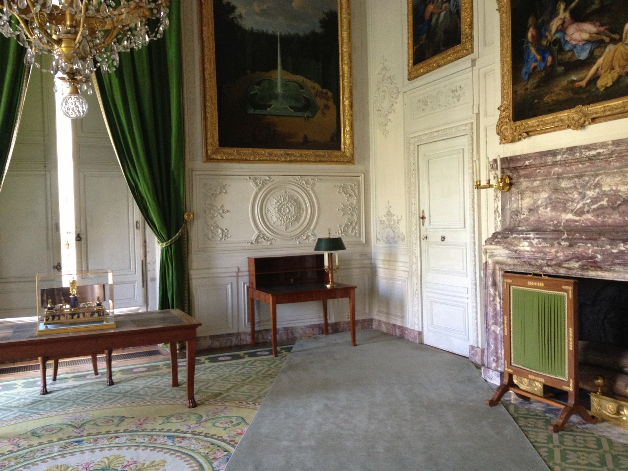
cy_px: 236
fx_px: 635
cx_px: 314
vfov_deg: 40.7
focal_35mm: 35
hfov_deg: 52.6
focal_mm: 4.28
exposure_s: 1/20
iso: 250
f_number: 2.4
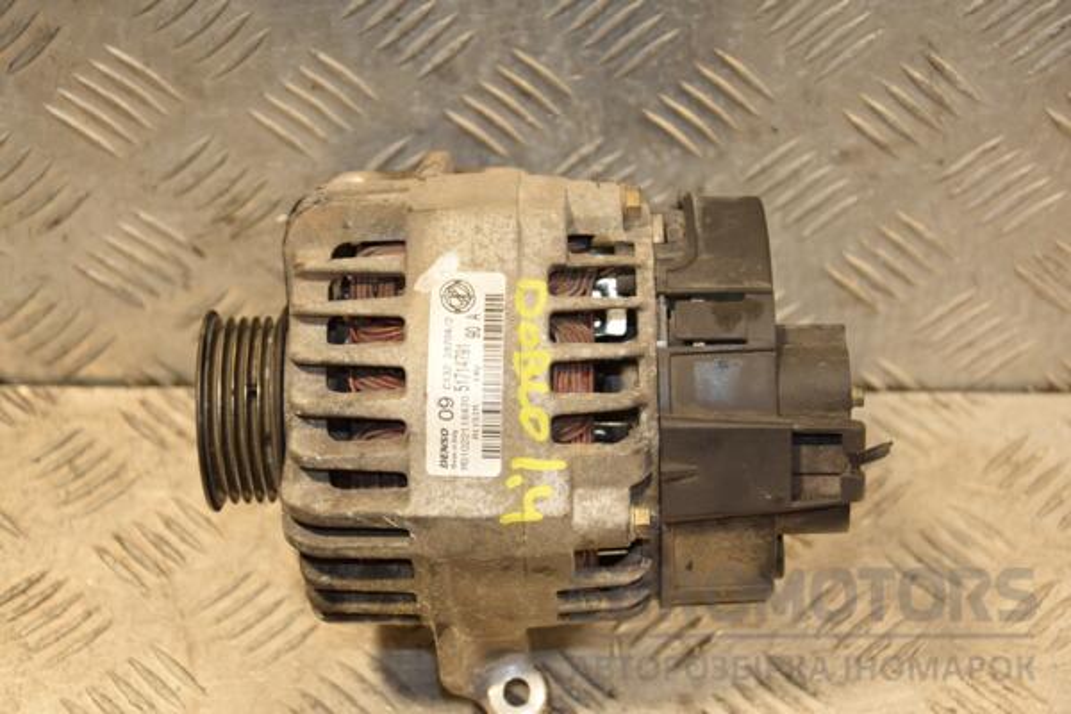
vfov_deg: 15.7
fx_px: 2588
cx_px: 536
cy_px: 357
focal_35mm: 87
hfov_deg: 23.4
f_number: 5
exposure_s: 1/200
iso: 800
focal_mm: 58
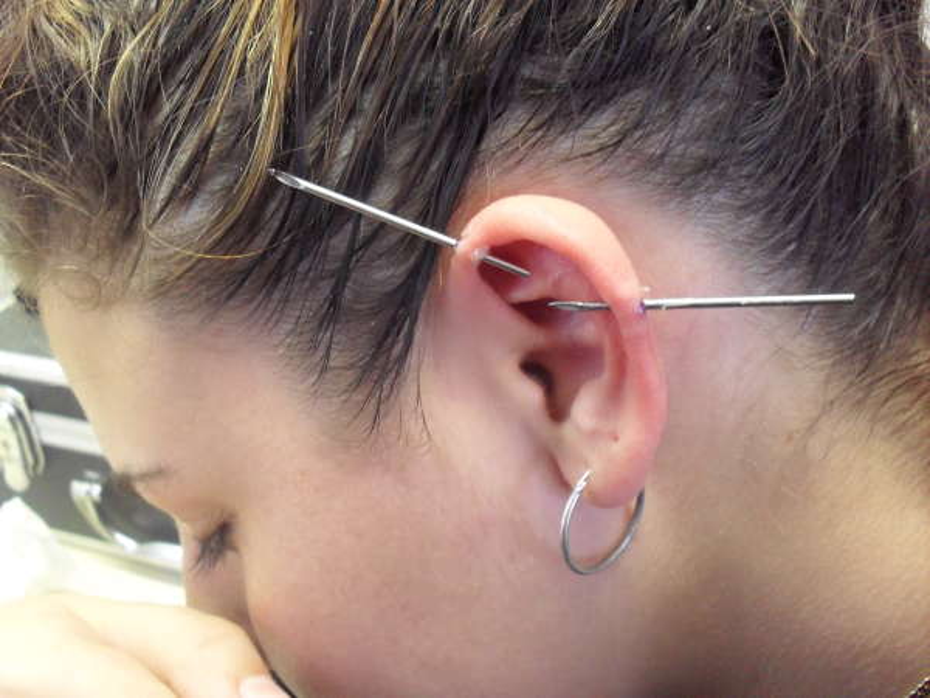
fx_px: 1021
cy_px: 349
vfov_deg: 37.7
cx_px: 465
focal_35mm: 38
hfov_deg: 49.0
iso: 200
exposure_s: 1/20
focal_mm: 6.3
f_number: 2.8
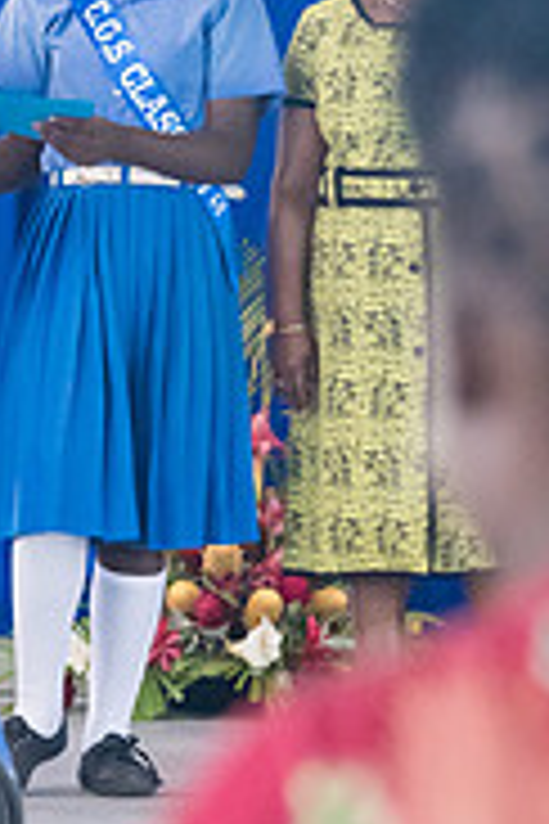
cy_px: 315
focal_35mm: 381
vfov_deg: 5.4
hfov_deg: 3.6
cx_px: 256
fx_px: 8715
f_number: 6.3
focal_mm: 155
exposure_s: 1/200
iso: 20000
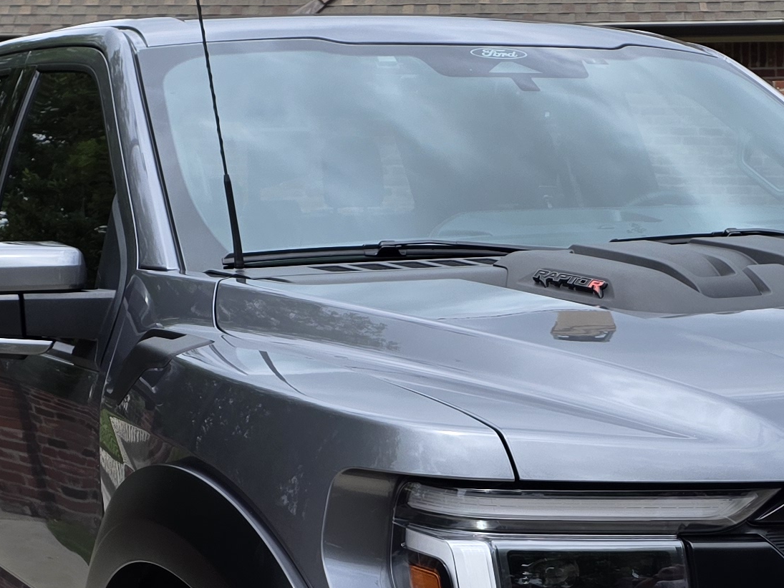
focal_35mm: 84
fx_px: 1902
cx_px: 638
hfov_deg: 22.9
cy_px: 552
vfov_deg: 17.3
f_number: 1.7
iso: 80
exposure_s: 1/2945
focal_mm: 6.3
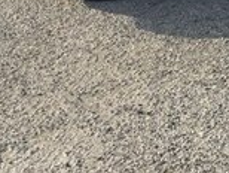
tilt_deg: -11.2
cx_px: 393
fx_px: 822
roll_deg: +1.1
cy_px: -166
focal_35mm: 124
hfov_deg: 14.3
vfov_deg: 11.0
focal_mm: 4.15
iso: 32
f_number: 2.2
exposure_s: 1/898
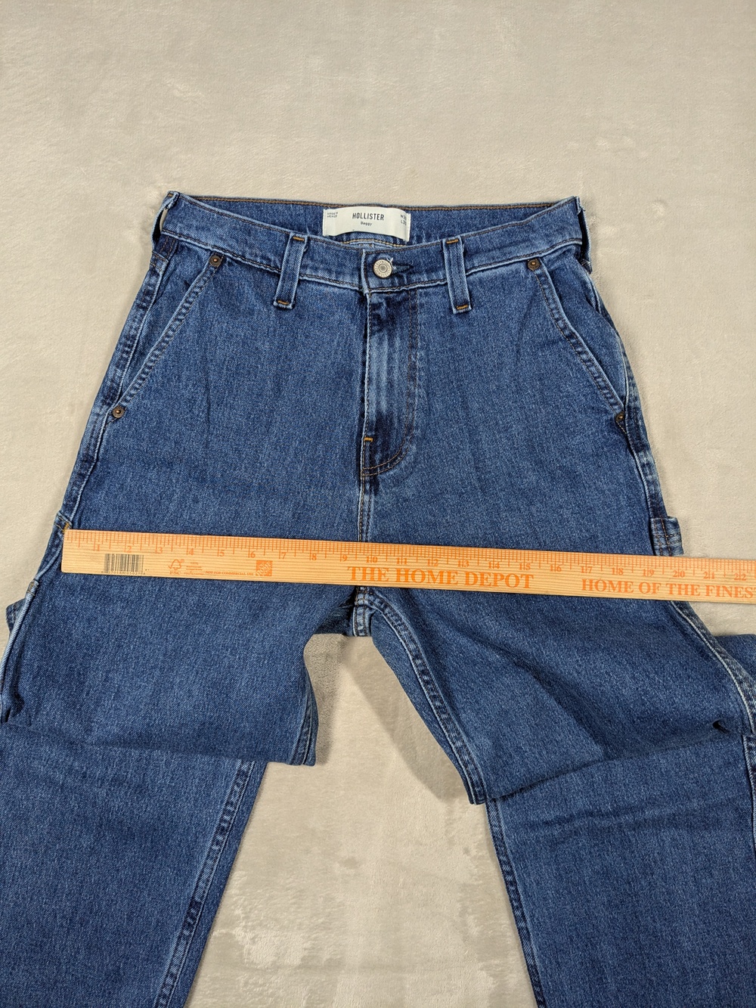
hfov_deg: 51.4
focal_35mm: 27
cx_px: 378
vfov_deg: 65.3
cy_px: 504
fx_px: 786
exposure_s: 1/60.1
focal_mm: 4.38
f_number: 1.73
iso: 56
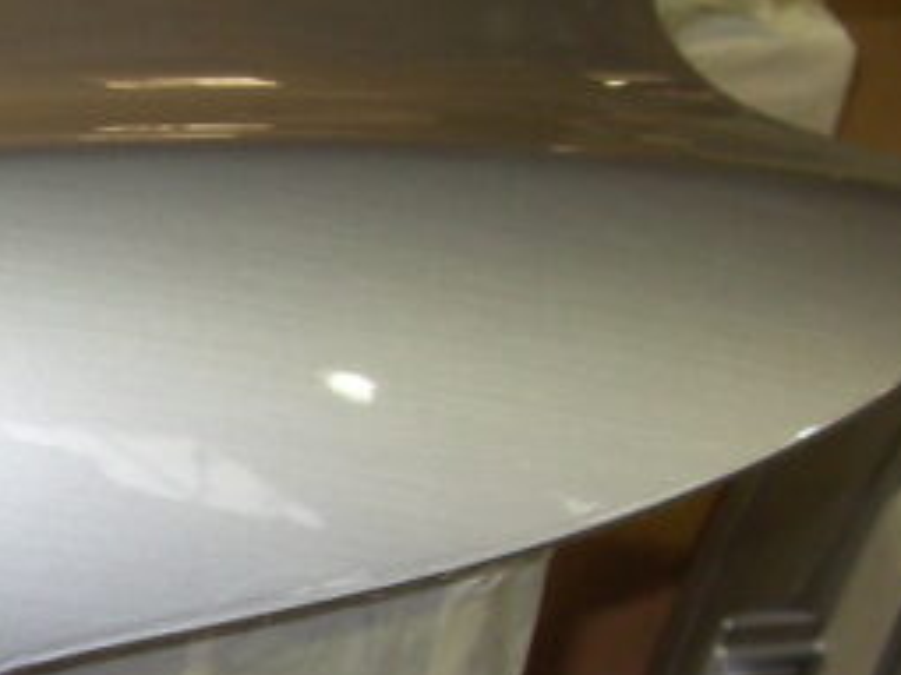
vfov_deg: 13.4
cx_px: -64
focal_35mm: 110
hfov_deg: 17.4
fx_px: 2862
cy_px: 573
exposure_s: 1/45
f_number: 2.8
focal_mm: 6.3
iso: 100
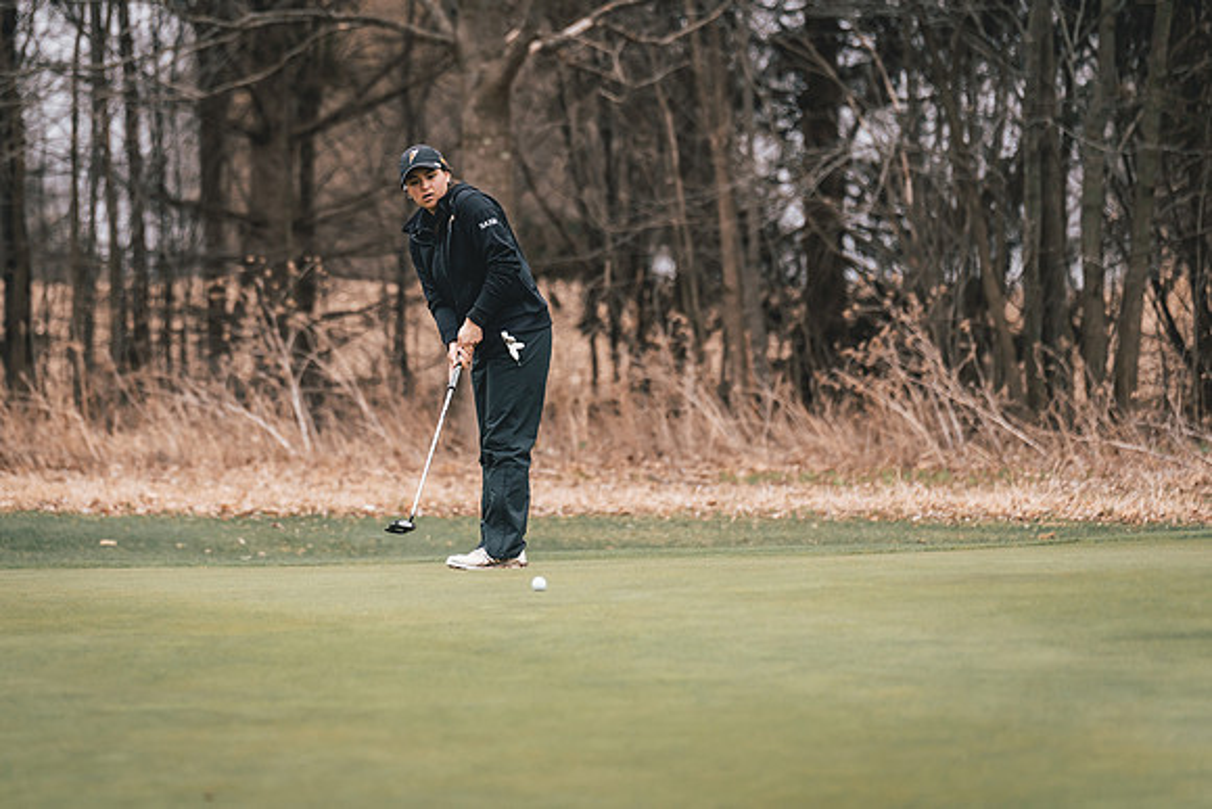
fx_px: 7402
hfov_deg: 9.4
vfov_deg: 6.3
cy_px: 347
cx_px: 468
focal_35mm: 220
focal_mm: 150
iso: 640
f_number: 2.8
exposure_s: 1/4000
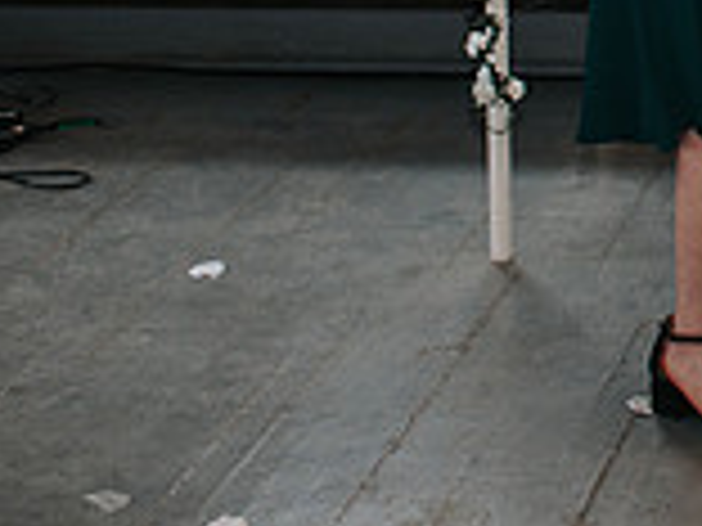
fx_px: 2636
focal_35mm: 130
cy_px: -328
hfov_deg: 13.9
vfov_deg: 10.9
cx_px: 1148
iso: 1000
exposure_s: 1/200
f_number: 3.2
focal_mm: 35
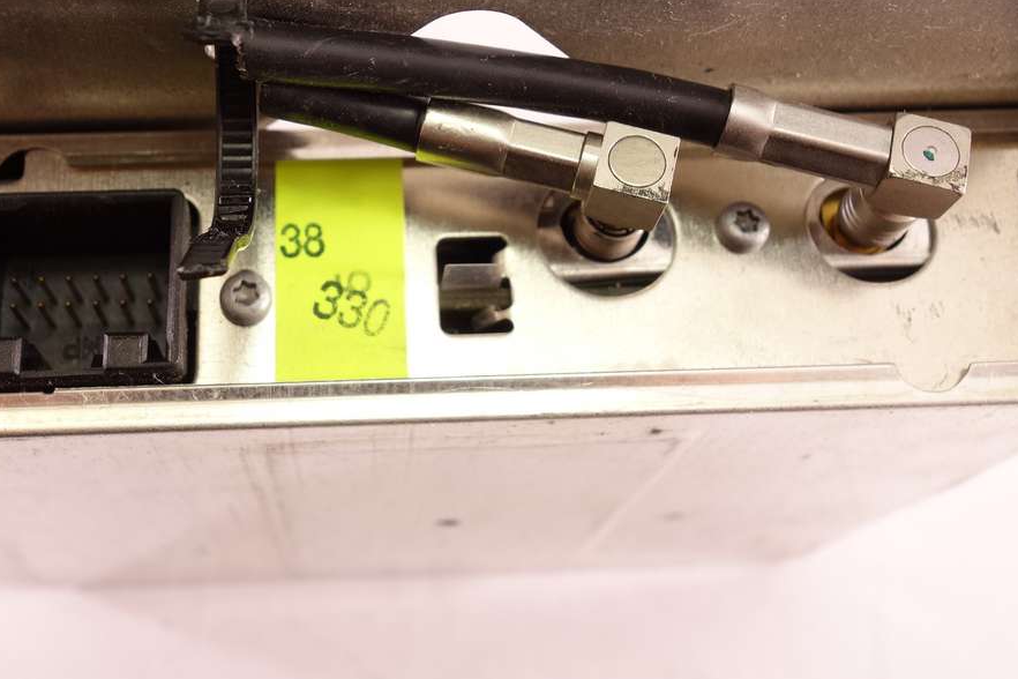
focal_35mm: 45
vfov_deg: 29.6
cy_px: 207
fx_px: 1272
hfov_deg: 43.3
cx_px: 391
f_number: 4
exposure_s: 1/30
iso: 320
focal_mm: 10.91
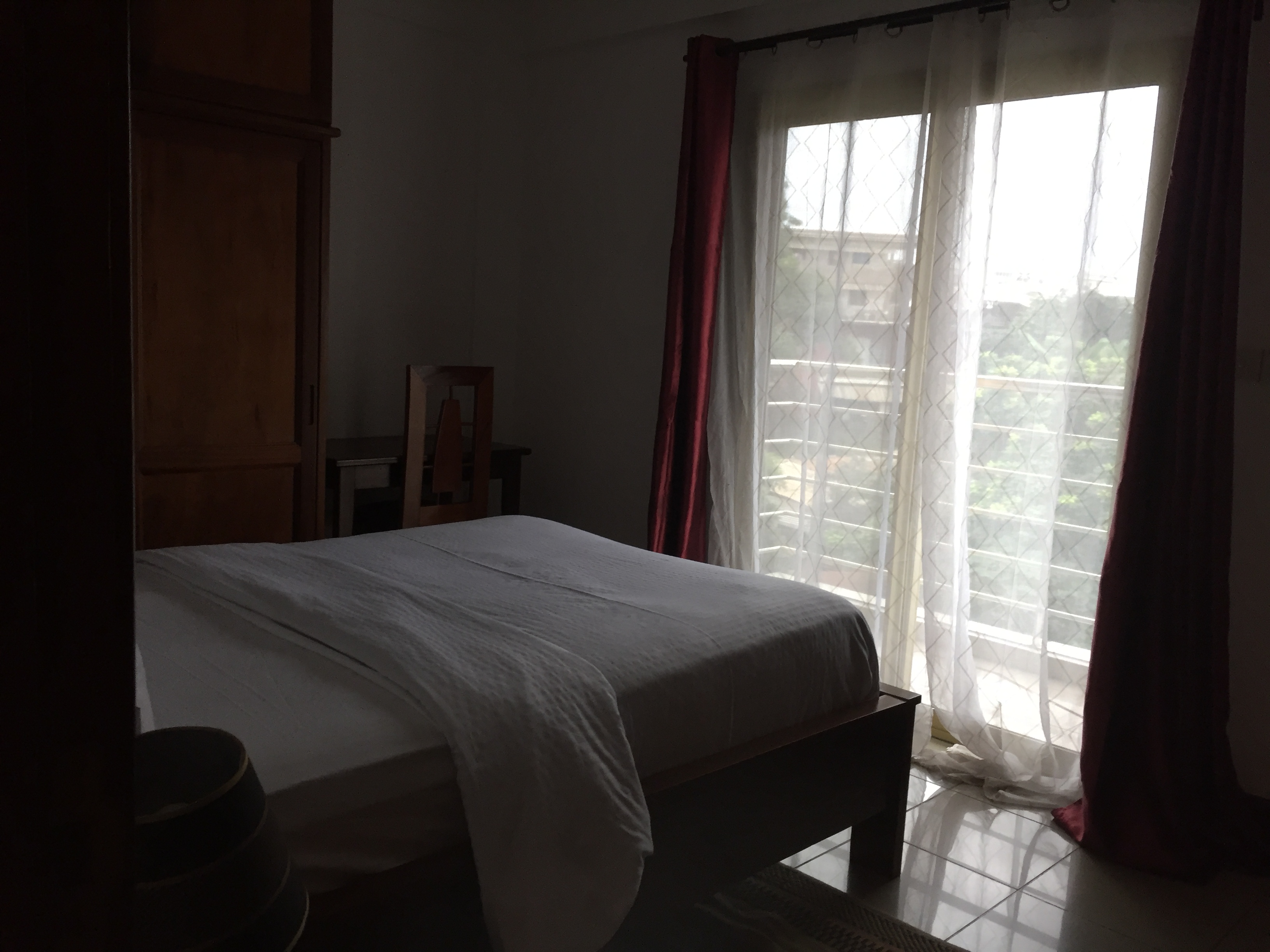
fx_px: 1064
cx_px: 635
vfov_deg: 48.2
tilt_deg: -7.8
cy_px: 476
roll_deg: -5.0
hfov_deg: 61.7
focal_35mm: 29
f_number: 2.2
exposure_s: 1/33
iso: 125
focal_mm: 4.15
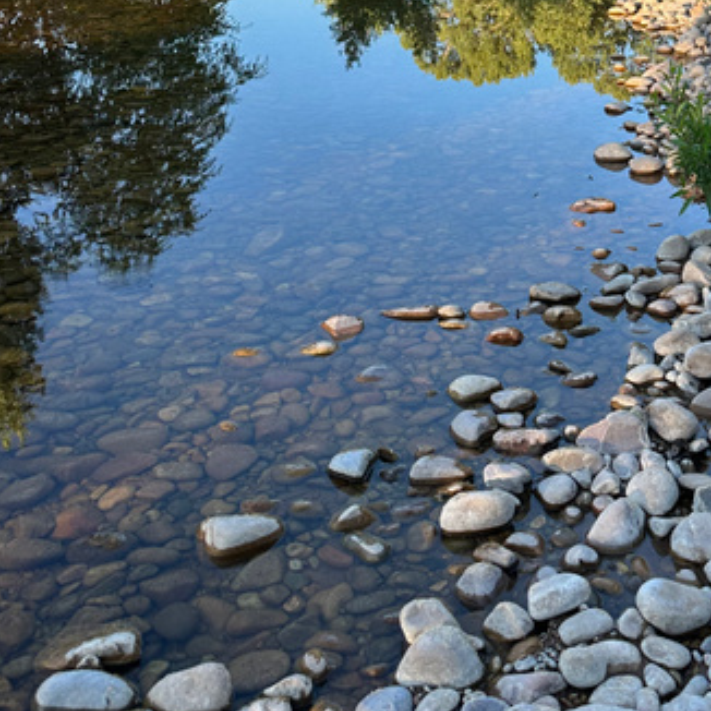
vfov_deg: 31.8
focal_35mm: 50
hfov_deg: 33.3
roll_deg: -0.2
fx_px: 1162
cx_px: 541
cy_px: 24
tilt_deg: -9.9
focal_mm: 6.86
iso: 80
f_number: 1.78
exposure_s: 1/943
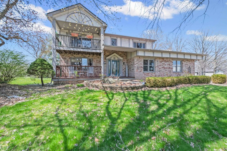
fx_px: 88
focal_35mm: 14
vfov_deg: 81.2
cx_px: 114
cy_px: 76
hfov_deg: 104.2
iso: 400
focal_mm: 14
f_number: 10
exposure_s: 1/250
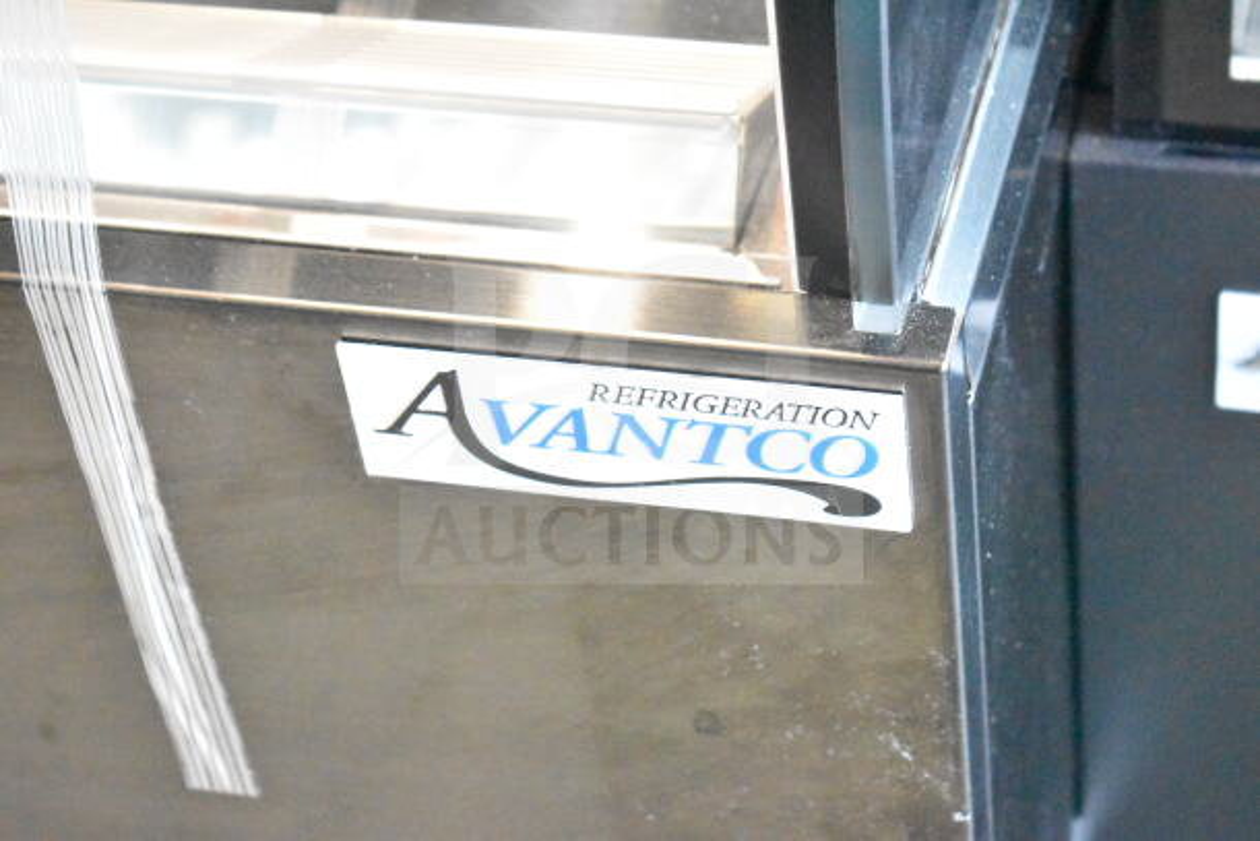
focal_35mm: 82
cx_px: 630
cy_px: 420
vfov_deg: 16.6
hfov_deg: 24.6
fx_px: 2888
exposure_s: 1/100
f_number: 5.6
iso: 25600
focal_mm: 55
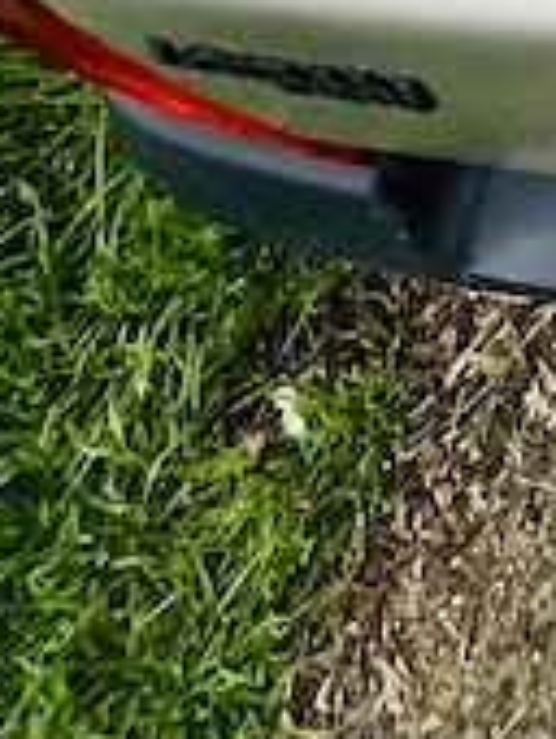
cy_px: -874
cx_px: 1203
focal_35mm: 61
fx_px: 1303
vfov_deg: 17.2
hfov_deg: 16.3
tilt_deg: -49.3
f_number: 1.8
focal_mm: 1.57
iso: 64
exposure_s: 1/99
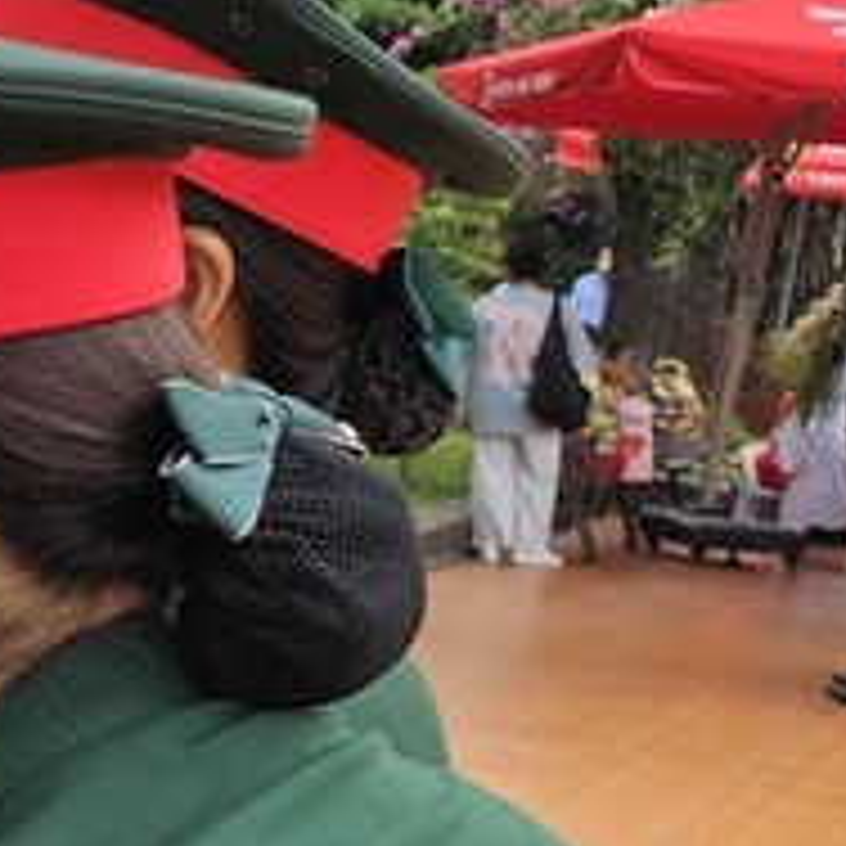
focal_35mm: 90
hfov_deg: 16.1
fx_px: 2489
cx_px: -711
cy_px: 432
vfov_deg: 19.3
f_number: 1.7
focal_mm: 6.3
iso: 20
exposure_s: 1/222
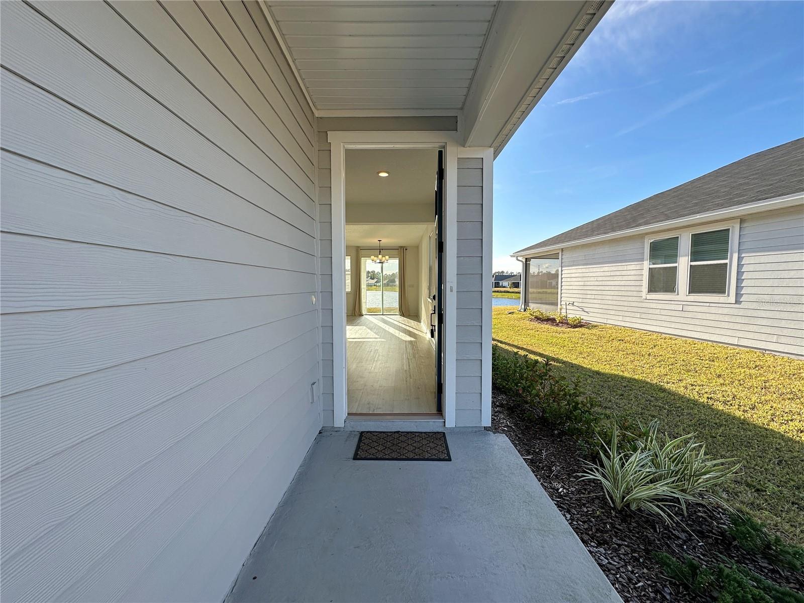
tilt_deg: -2.6
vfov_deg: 85.7
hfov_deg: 102.1
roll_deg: +0.1
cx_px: 402
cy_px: 302
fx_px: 325
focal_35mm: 14
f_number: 2.2
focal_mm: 2.22
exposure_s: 1/670
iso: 40
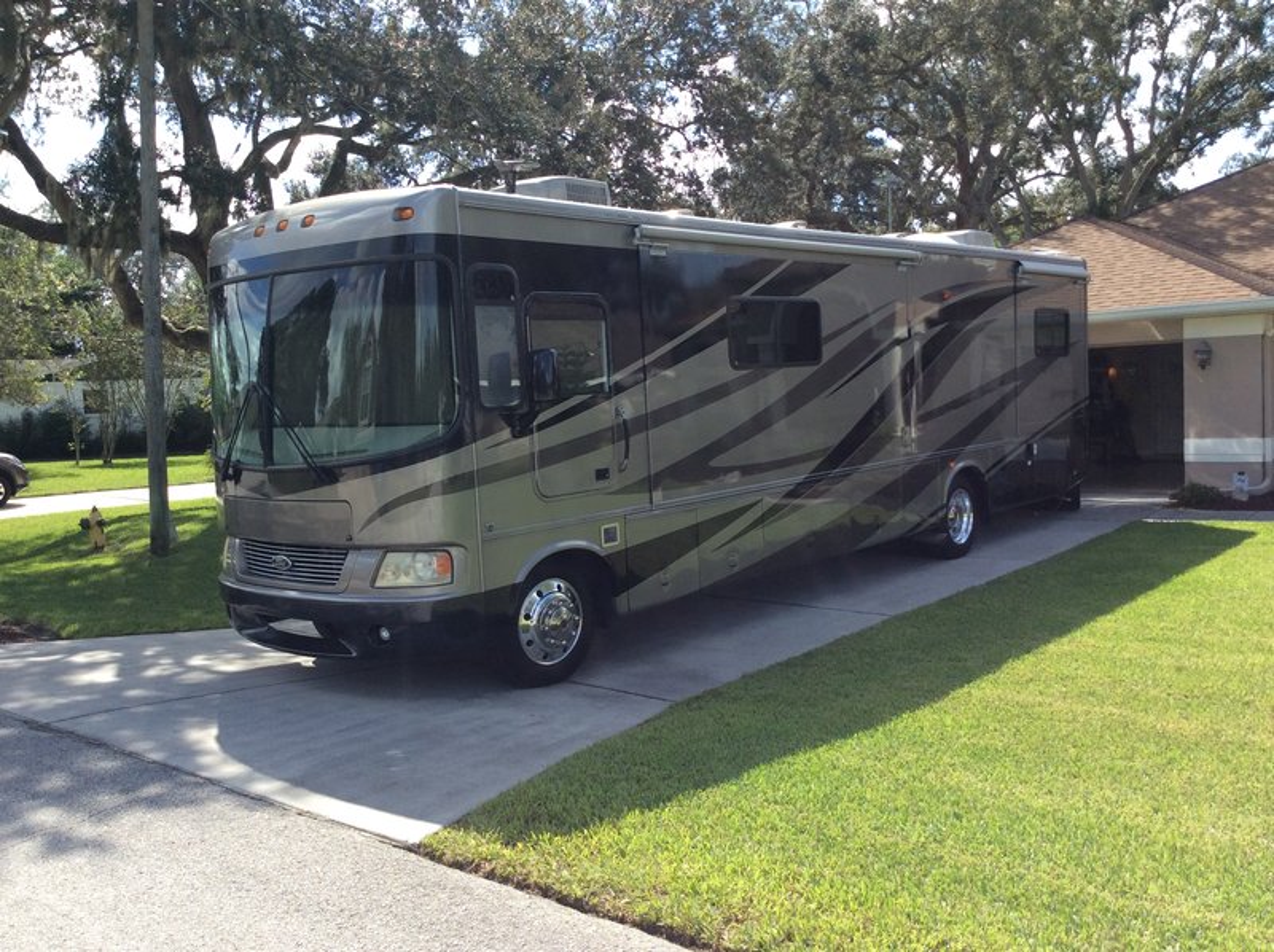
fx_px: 1176
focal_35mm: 32
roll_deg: +3.0
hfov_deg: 56.9
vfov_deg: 44.1
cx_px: 637
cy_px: 476
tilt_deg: -5.7
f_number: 2.4
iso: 32
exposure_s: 1/743
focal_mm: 3.3
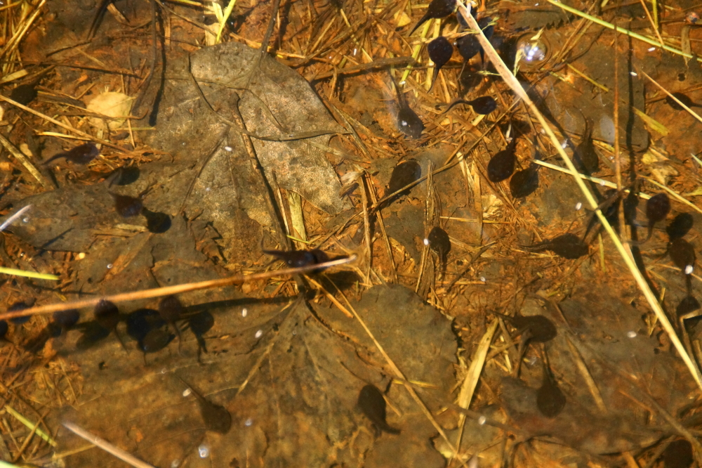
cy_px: 234
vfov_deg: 3.7
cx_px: 351
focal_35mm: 375
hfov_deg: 5.5
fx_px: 7310
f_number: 6.3
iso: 1250
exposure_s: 1/400
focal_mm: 250
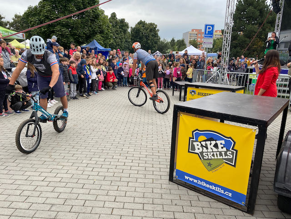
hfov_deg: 67.3
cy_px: 110
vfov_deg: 53.1
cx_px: 146
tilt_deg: -13.1
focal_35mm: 26
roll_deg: -0.4
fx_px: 219
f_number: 1.8
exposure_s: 1/122
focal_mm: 4.25
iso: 40
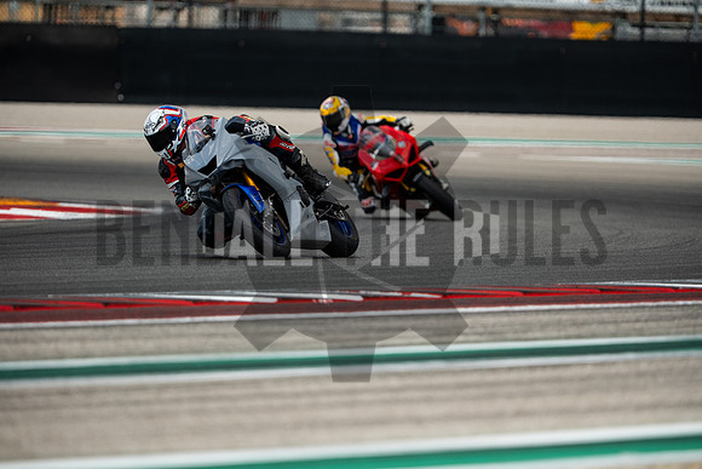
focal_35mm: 420
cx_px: 351
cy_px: 234
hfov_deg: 4.9
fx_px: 8192
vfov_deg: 3.3
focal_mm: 280
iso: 500
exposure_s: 1/2500
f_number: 2.8
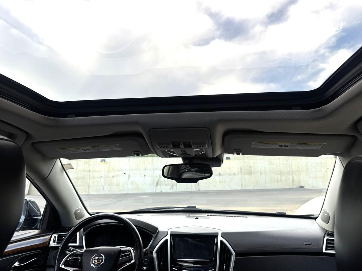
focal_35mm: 24
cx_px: 181
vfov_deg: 56.8
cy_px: 136
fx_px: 251
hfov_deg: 71.6
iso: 80
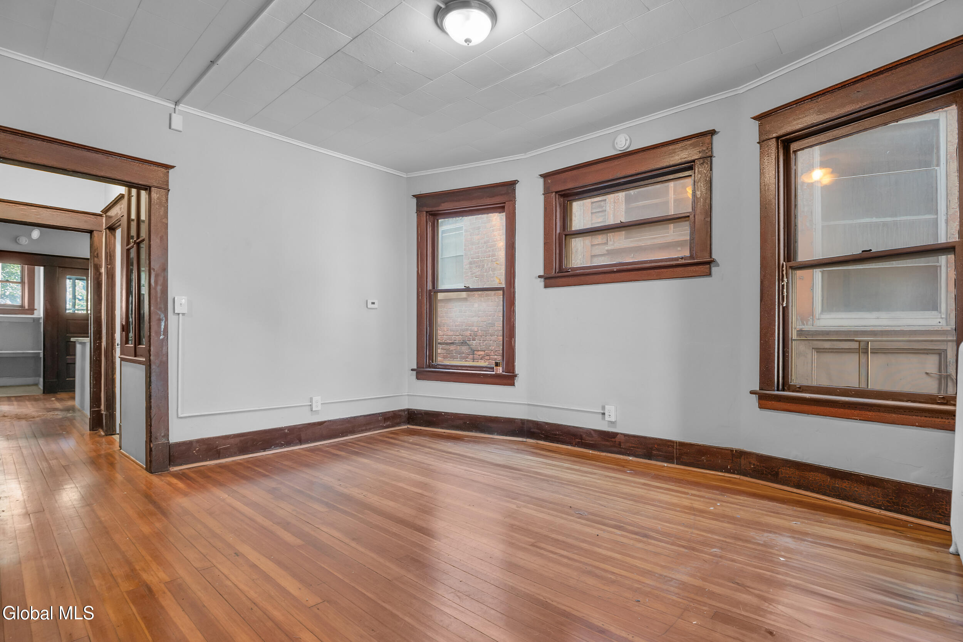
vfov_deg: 73.8
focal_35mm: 16
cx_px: 482
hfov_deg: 96.7
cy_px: 321
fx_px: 428
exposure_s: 1/4
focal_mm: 16
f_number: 5.6
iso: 250
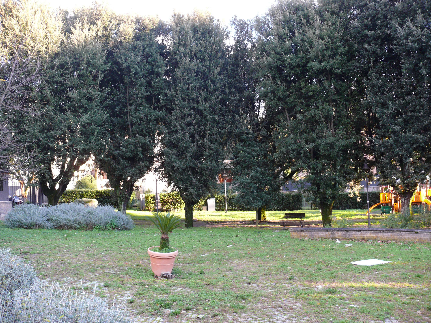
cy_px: 162
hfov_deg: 52.6
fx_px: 436
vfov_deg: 40.7
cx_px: 216
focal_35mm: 35
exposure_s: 1/40
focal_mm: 7.4
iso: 100
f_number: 2.8
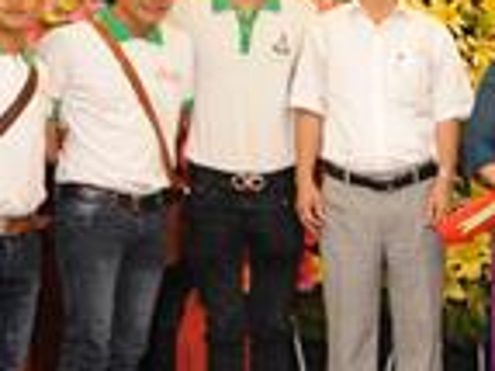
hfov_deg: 13.3
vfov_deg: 11.5
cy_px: 213
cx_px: 969
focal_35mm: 129
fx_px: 1843
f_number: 5
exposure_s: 1/80
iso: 1250
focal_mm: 24
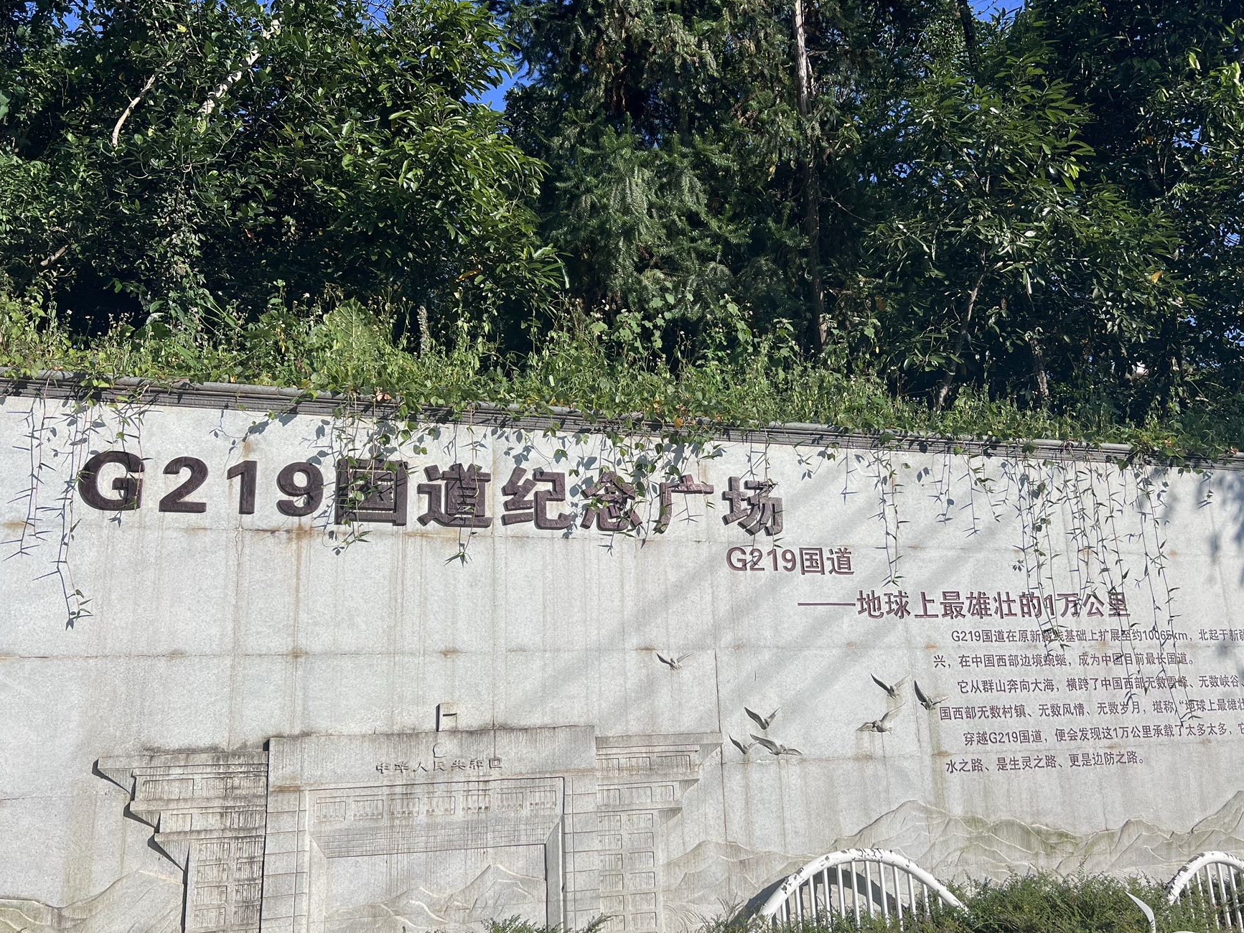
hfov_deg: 59.8
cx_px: 691
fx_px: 1078
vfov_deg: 46.8
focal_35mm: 30
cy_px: 502
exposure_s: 1/6579
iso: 50
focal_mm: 5.7
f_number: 1.5
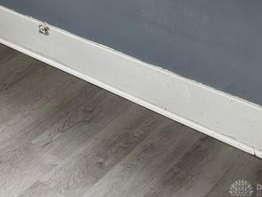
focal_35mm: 81
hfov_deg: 20.7
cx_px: -126
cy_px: -131
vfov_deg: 16.1
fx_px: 614
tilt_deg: -11.3
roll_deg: -1.2
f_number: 1.78
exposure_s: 1/120
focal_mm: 6.86
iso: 160
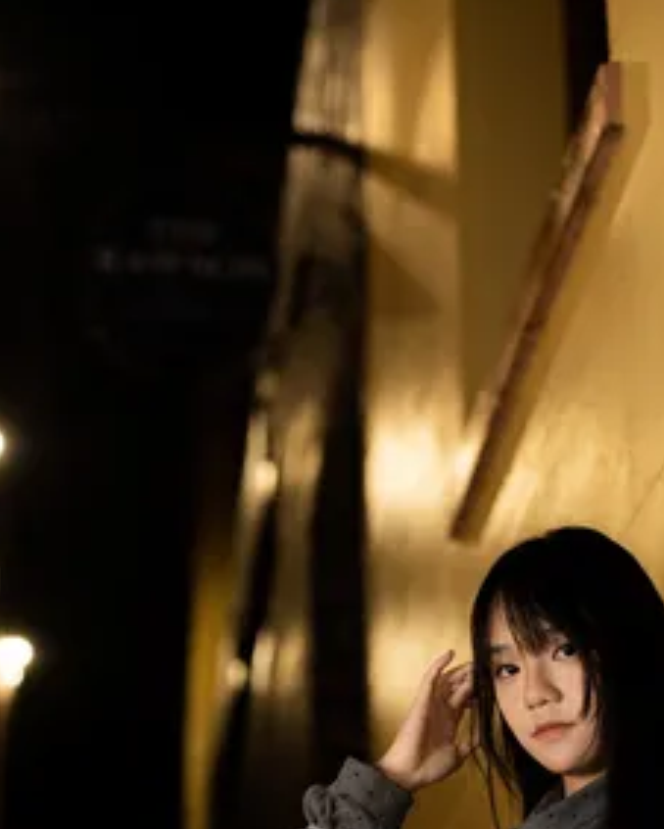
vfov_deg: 22.4
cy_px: 756
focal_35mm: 83
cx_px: 470
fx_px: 2037
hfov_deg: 18.4
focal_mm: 50
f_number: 2
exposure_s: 1/80
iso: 400
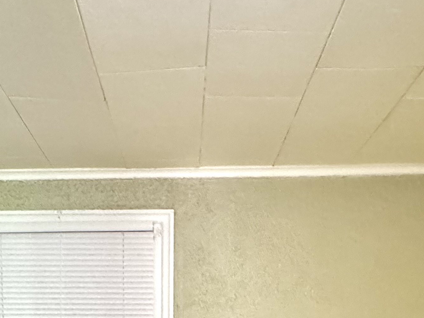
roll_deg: -0.2
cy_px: 442
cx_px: 179
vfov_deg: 27.1
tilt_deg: -7.3
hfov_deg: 44.6
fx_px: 514
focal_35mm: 42
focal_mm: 2.22
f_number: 2.2
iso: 1000
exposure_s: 1/60
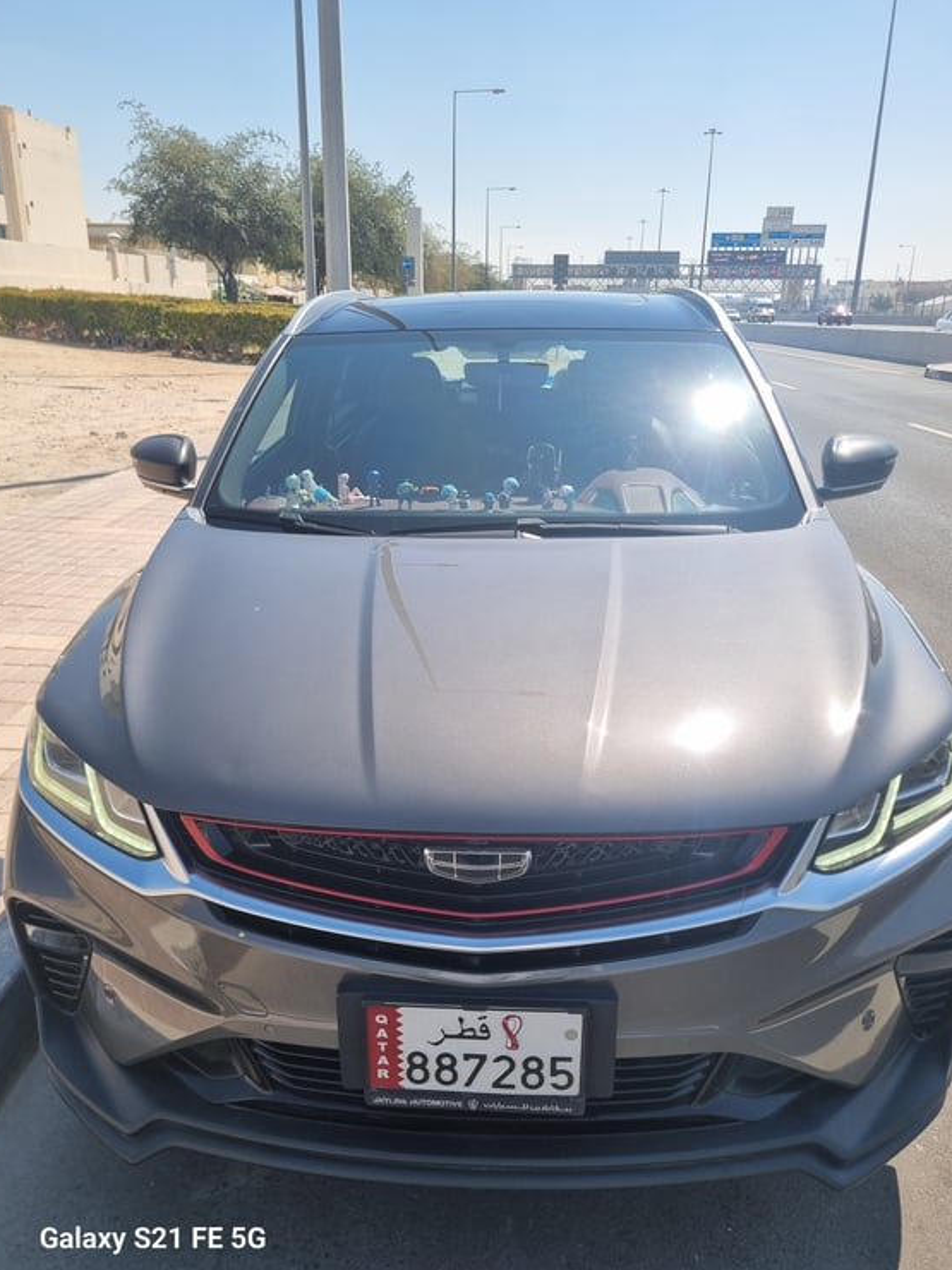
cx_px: 472
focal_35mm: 27
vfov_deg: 65.3
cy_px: 654
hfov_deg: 51.4
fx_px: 990
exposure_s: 1/3040
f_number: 1.8
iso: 50
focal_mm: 5.4
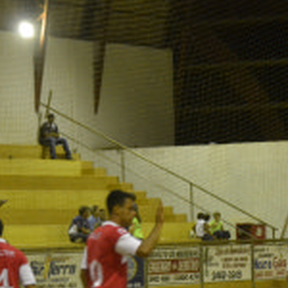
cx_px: 200
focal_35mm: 212
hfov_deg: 8.2
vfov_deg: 8.2
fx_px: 1996
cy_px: 283
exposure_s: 1/50
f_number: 4.8
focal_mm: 50
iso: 3200
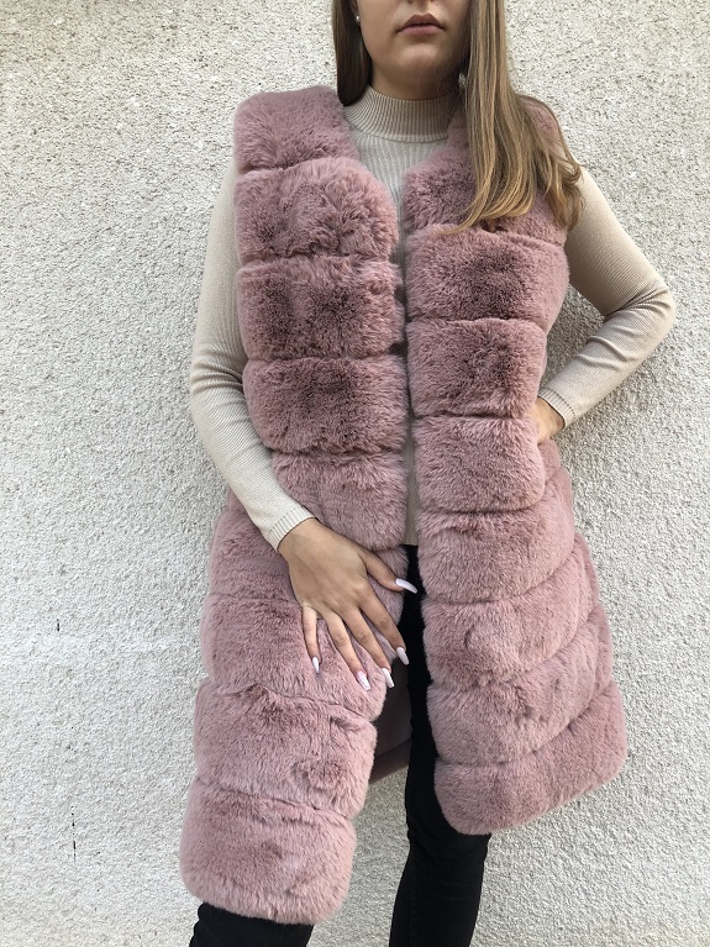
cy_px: 474
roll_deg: -0.4
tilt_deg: -6.4
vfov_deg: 63.5
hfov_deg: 49.7
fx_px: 766
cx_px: 355
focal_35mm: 28
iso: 25
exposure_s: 1/40
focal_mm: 3.99
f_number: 1.8
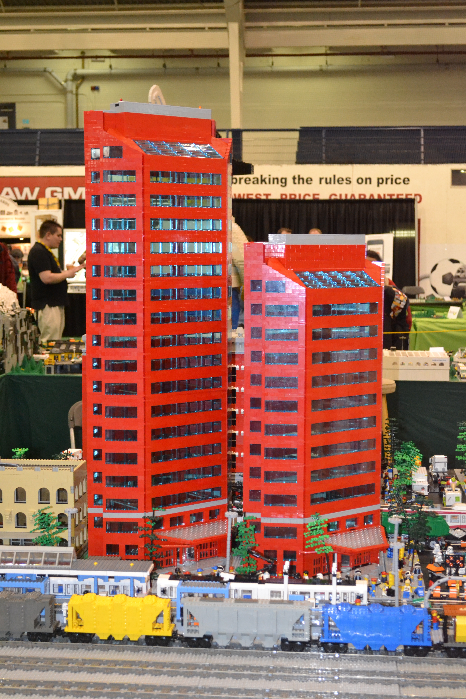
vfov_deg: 33.4
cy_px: 350
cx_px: 233
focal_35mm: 60
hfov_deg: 22.6
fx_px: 1165
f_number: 5.3
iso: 3200
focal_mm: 40
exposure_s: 1/60
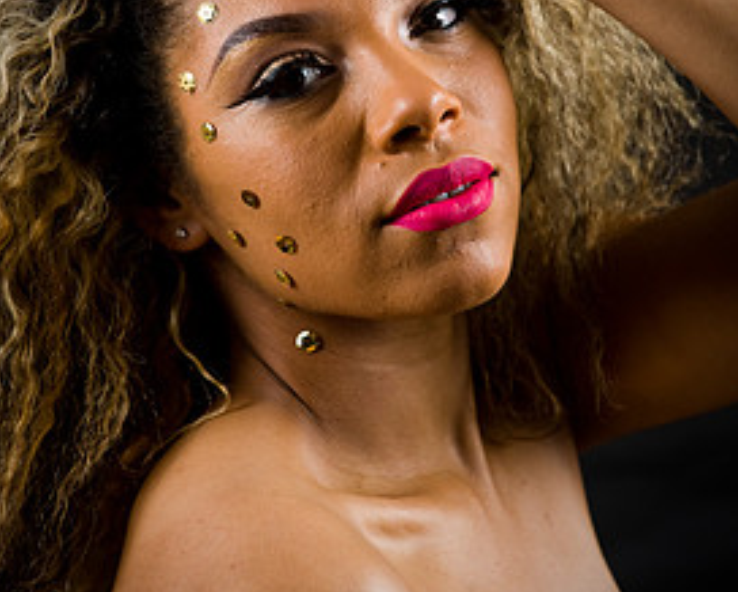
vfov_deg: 5.0
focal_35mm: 310
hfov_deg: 6.2
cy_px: 144
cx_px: 354
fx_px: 6776
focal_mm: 200
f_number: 5.6
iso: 200
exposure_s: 1/125
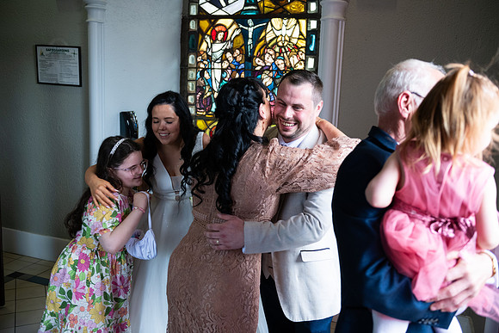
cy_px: 166
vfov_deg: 37.9
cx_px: 250
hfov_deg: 54.4
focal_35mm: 35
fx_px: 485
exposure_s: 1/160
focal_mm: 35
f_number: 3.5
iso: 640
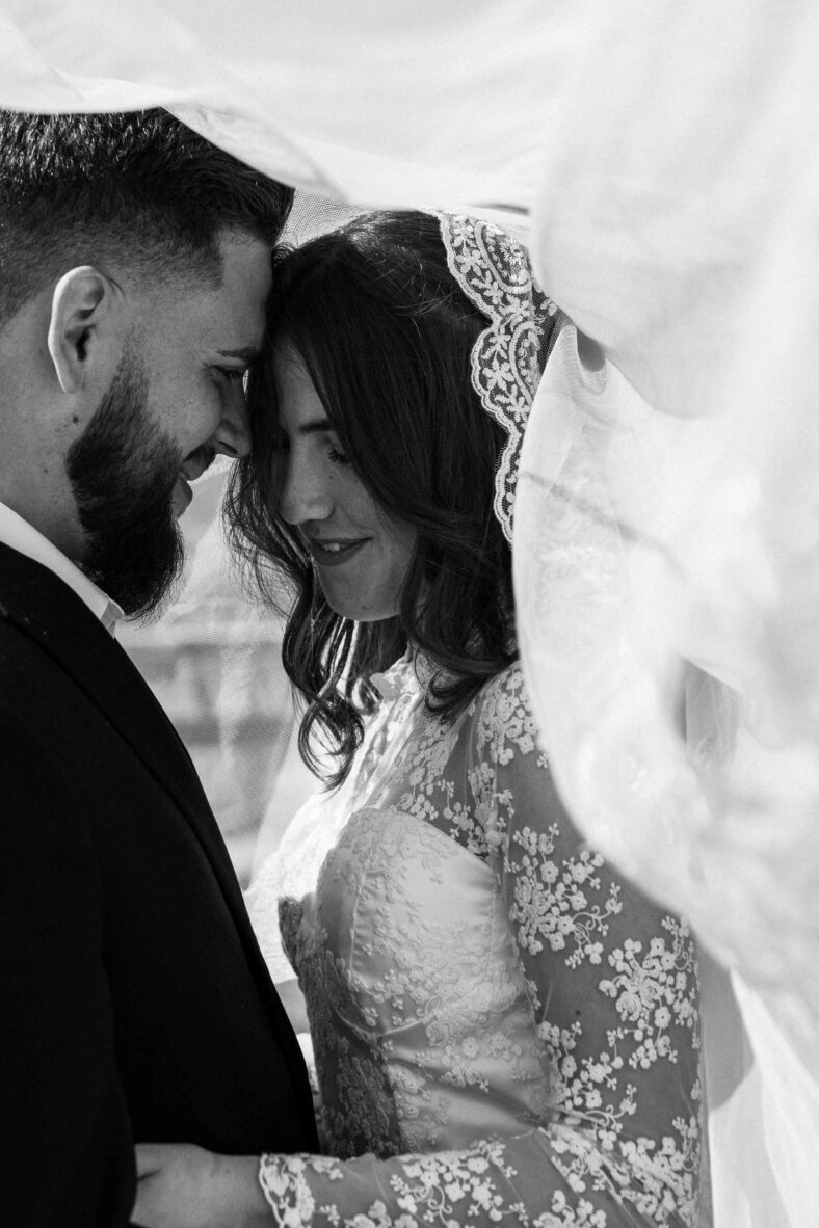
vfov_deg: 30.9
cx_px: 333
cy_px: 477
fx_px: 2218
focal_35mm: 65
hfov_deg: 20.9
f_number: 2.8
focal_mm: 50
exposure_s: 1/5000
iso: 100
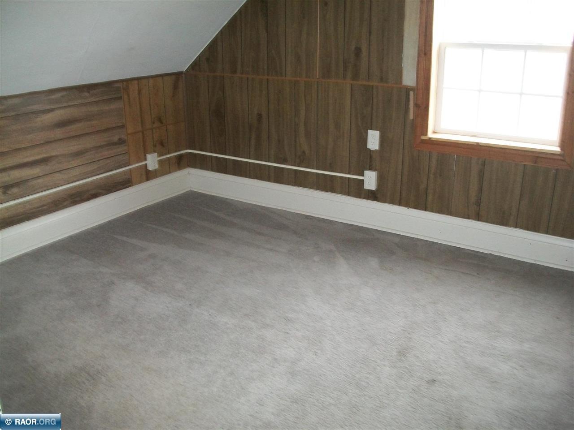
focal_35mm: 32
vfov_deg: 44.2
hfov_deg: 56.8
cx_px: 287
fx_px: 531
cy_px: 215
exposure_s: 1/30
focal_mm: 5.7
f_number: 2.9
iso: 240
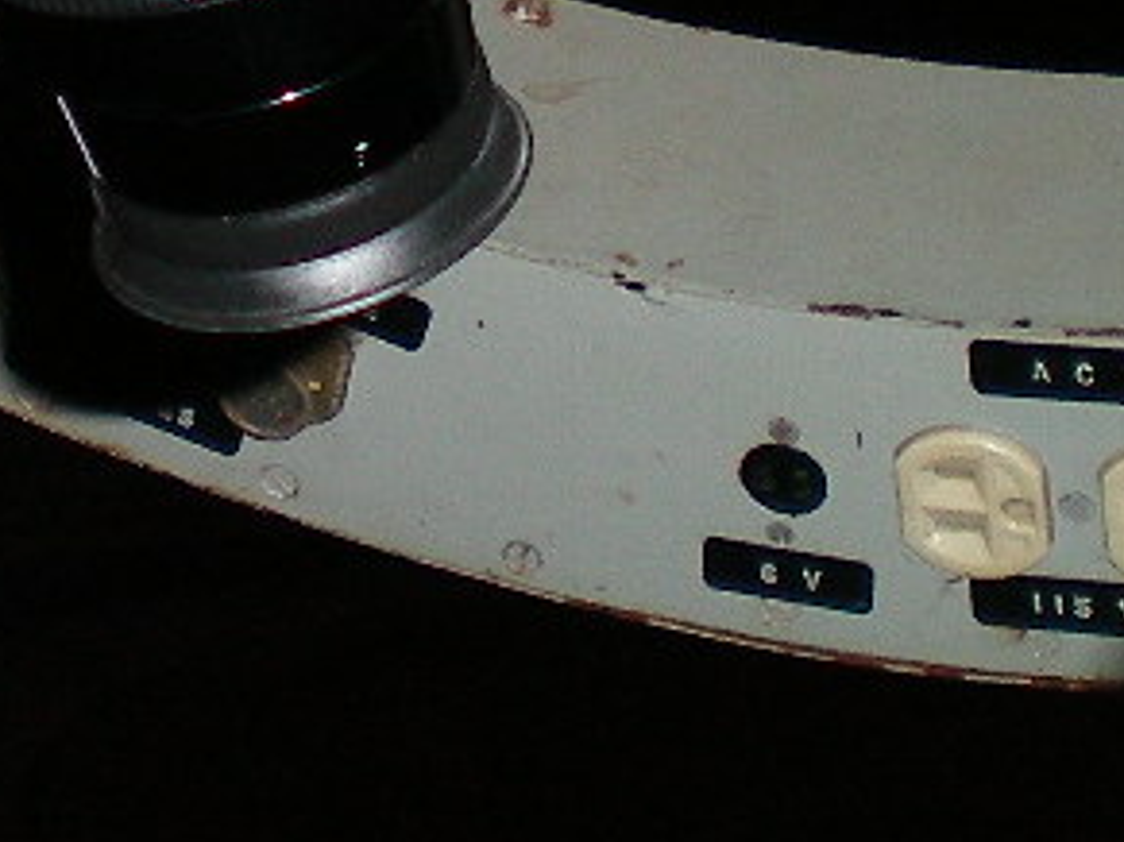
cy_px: -668
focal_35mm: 167
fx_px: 5420
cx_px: 282
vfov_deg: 8.5
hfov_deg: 11.8
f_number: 3.1
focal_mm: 6.3
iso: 64
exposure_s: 1/60
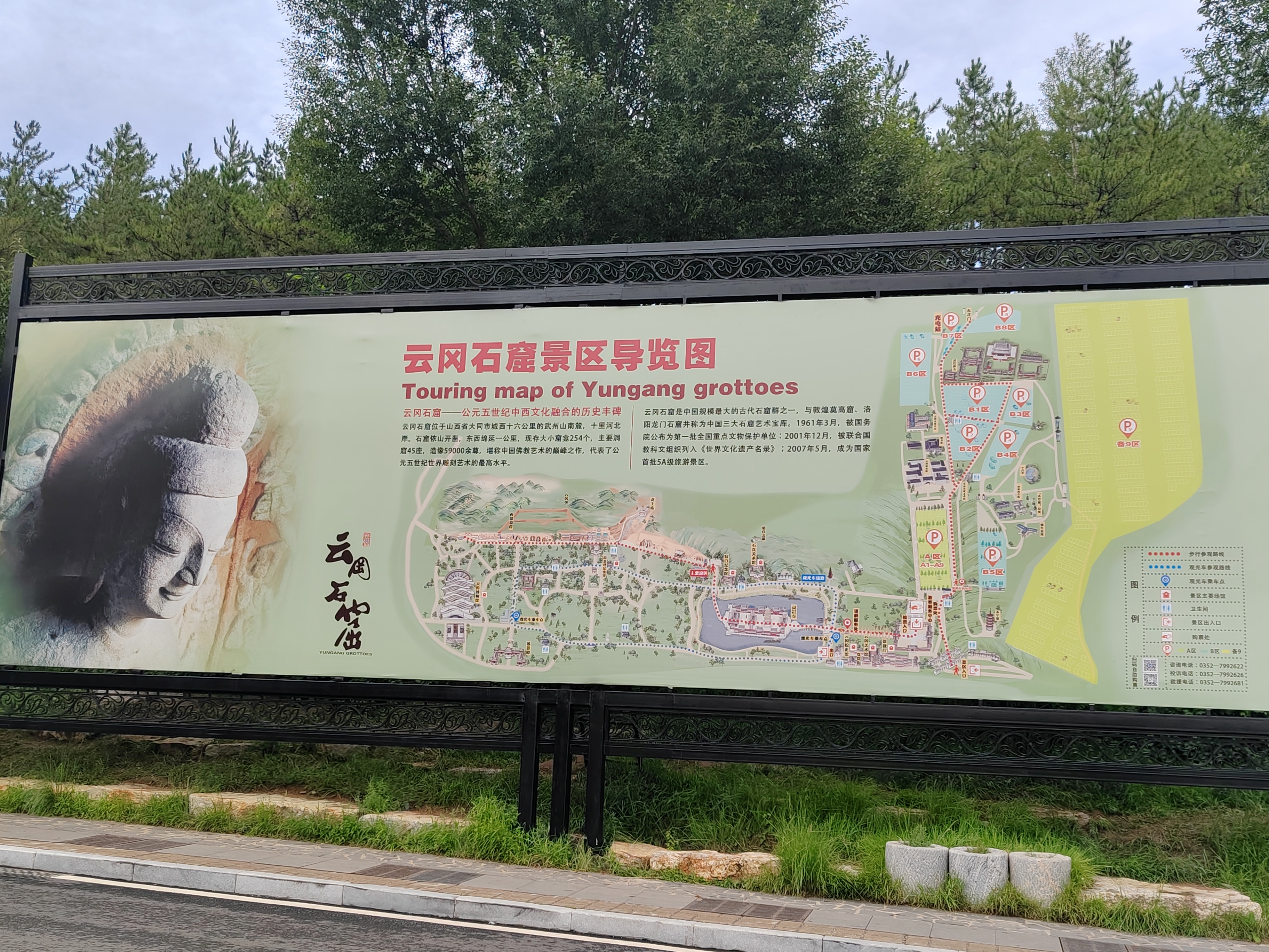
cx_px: 634
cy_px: 476
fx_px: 1393
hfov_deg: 49.0
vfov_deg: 37.7
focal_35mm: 38
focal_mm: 6.14
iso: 100
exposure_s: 1/280
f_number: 1.8
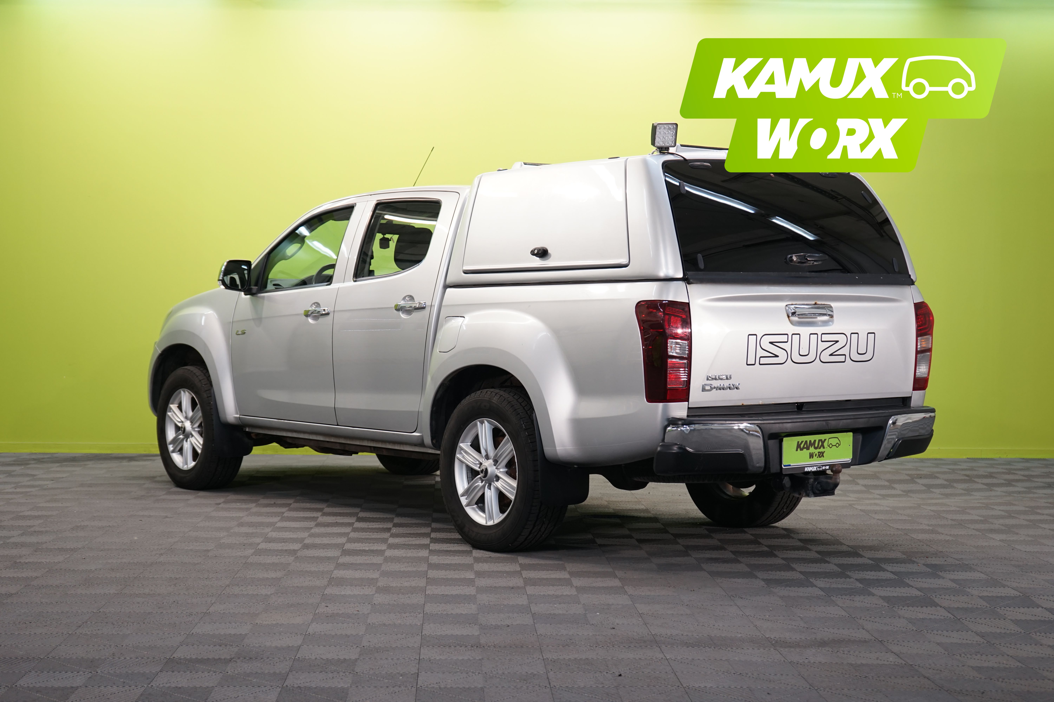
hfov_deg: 36.2
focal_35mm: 55
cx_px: 527
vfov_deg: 24.6
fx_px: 1610
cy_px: 351
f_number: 5.6
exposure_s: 1/40
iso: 500
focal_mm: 55
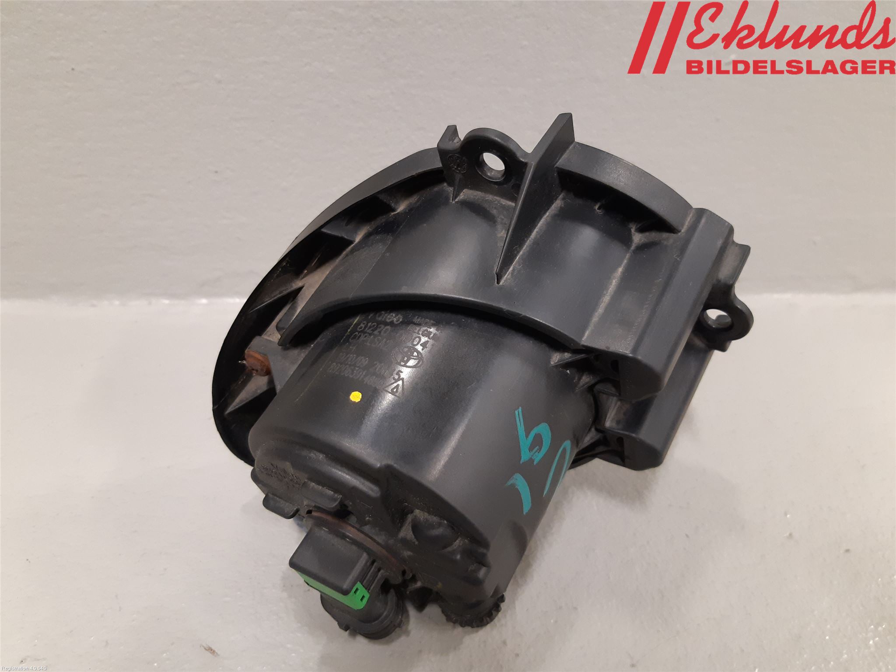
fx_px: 673
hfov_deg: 67.3
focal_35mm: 26
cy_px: 336
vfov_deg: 53.1
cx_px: 448
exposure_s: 1/33
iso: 200
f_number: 1.7
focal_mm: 3.93
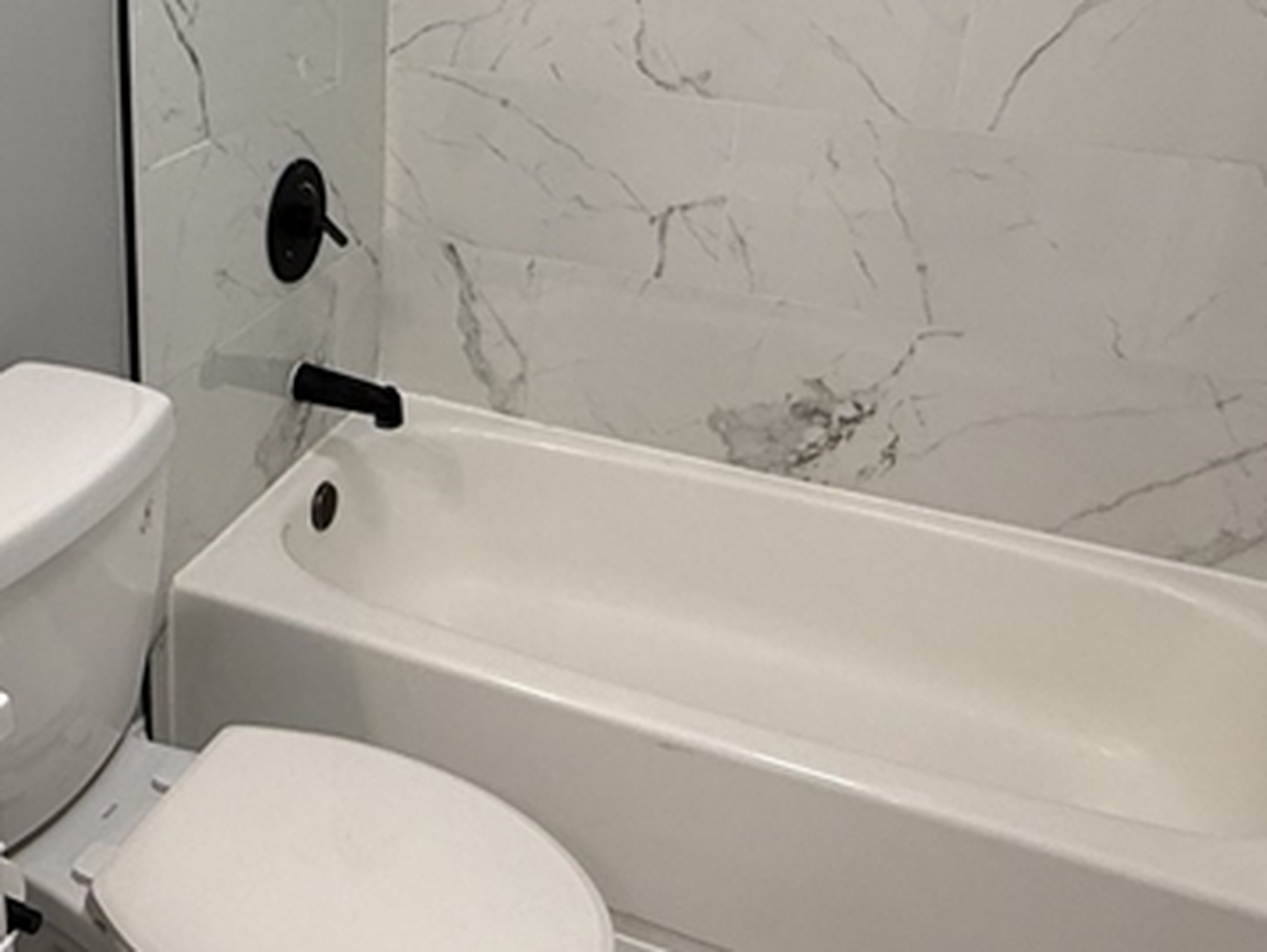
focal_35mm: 40
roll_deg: -0.6
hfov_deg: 45.4
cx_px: 336
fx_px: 1465
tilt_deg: -19.0
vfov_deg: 35.3
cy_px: 251
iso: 160
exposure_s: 1/120
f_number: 2.2
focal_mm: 2.22
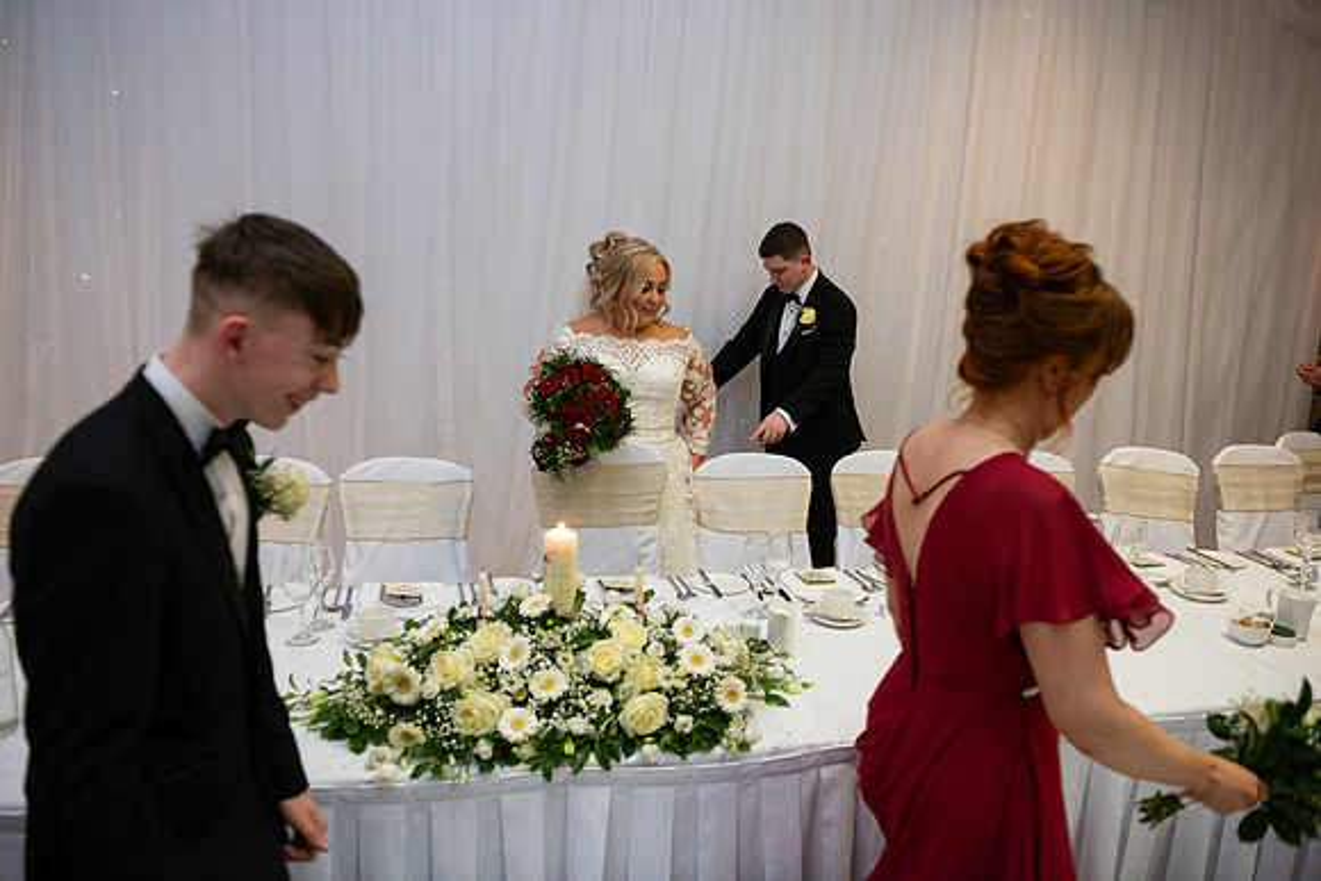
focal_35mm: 27
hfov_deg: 67.4
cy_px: 440
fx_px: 991
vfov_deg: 48.0
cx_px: 660
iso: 800
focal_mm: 27
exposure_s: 1/160
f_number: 3.5
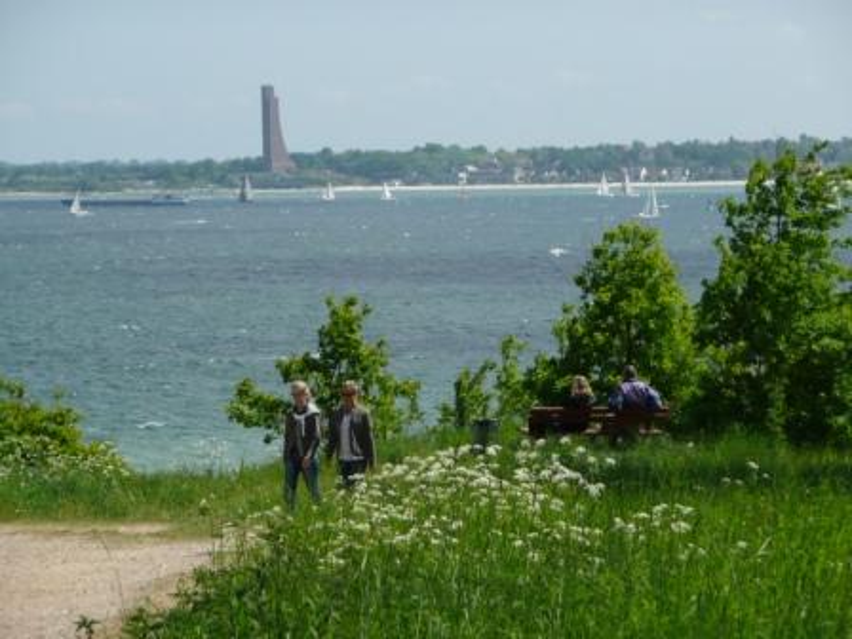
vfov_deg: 8.3
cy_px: 320
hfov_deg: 11.1
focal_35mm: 178
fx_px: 4381
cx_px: 426
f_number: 4.8
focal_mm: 29.2
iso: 100
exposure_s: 1/640
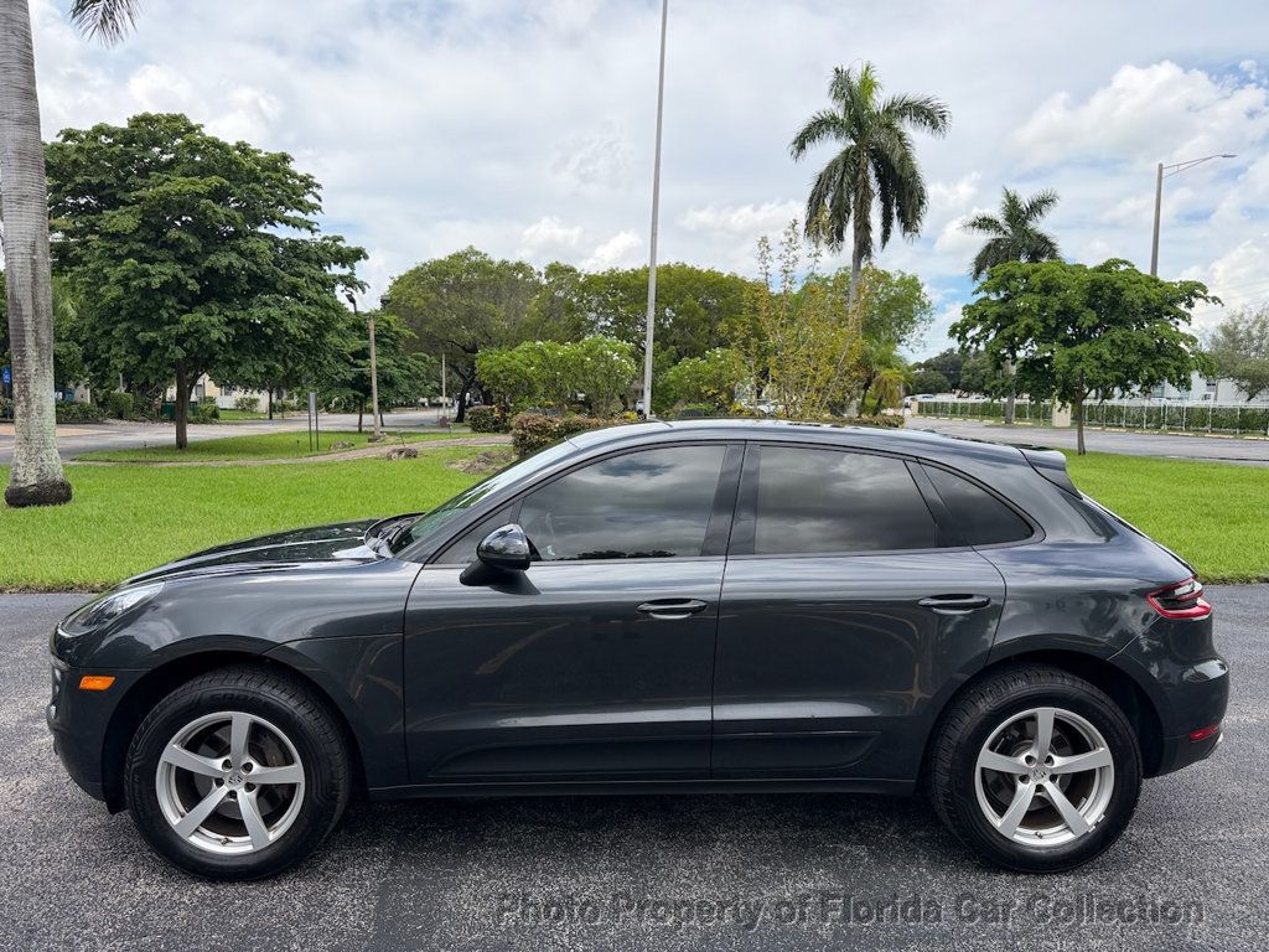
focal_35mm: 24
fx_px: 880
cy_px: 476
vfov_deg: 56.8
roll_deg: -0.6
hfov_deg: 71.6
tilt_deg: -4.2
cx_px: 634
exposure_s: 1/3279
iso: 100
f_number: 1.78
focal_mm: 6.76
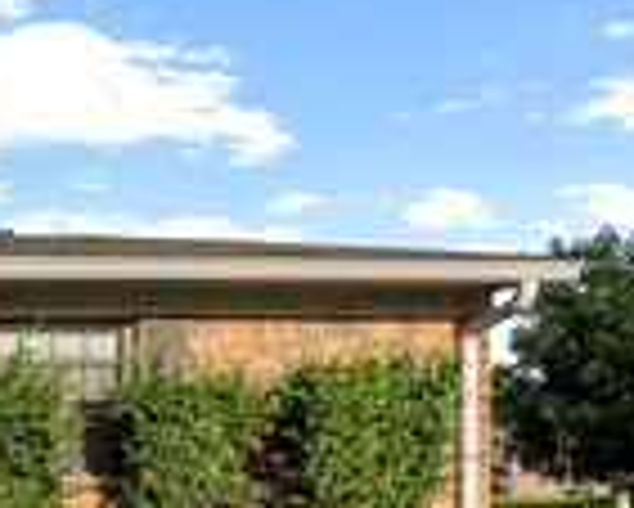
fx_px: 751
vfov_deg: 34.2
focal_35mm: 40
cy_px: 501
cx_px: -229
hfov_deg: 32.0
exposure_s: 1/160
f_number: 13
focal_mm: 12
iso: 250
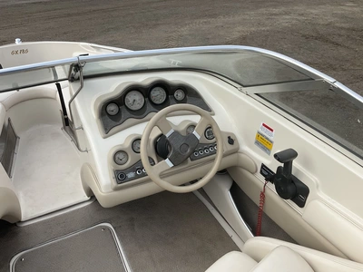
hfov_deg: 61.7
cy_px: 136
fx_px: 304
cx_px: 182
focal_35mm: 29
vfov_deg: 48.2
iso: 25
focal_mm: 3
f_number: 1.8
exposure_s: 1/1055
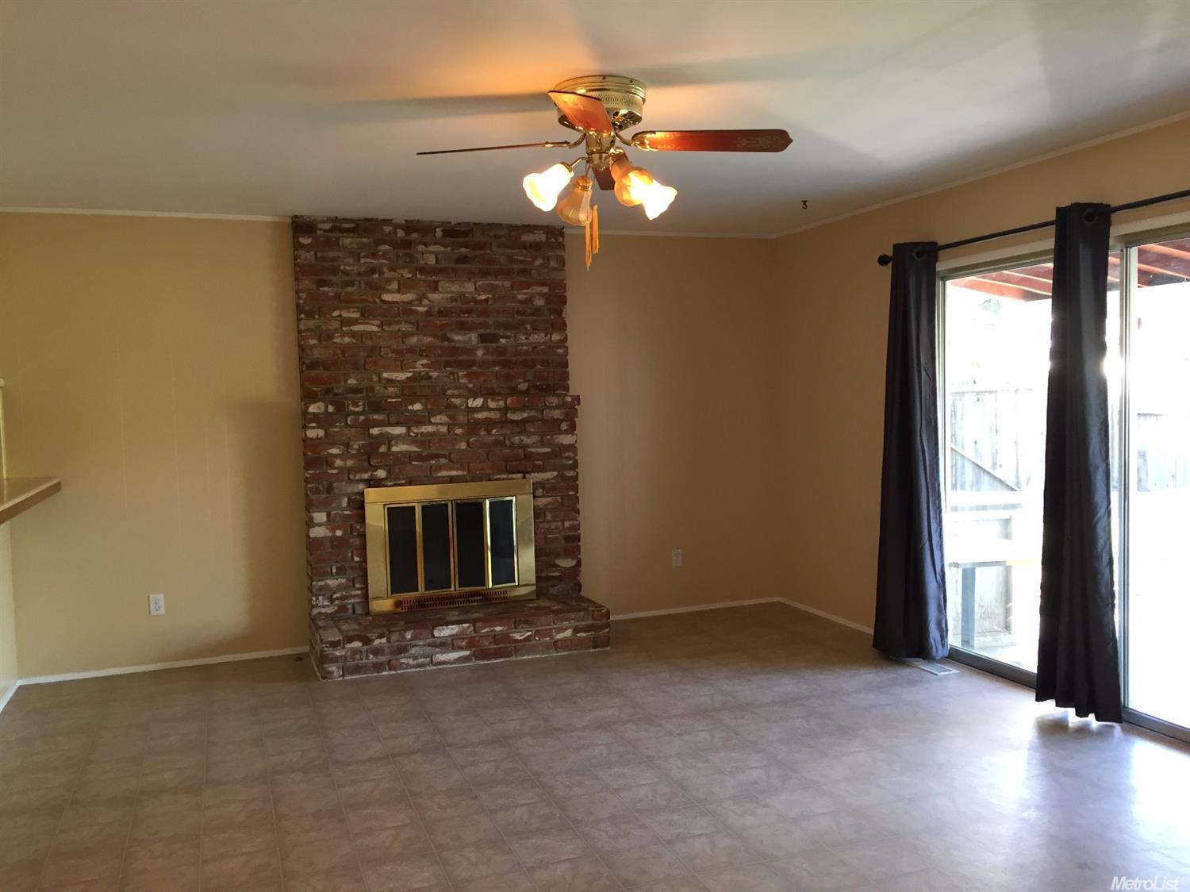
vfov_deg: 48.2
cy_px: 446
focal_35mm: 29
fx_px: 997
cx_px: 595
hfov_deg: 61.7
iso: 80
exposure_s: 1/30
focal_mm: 4.15
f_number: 2.2
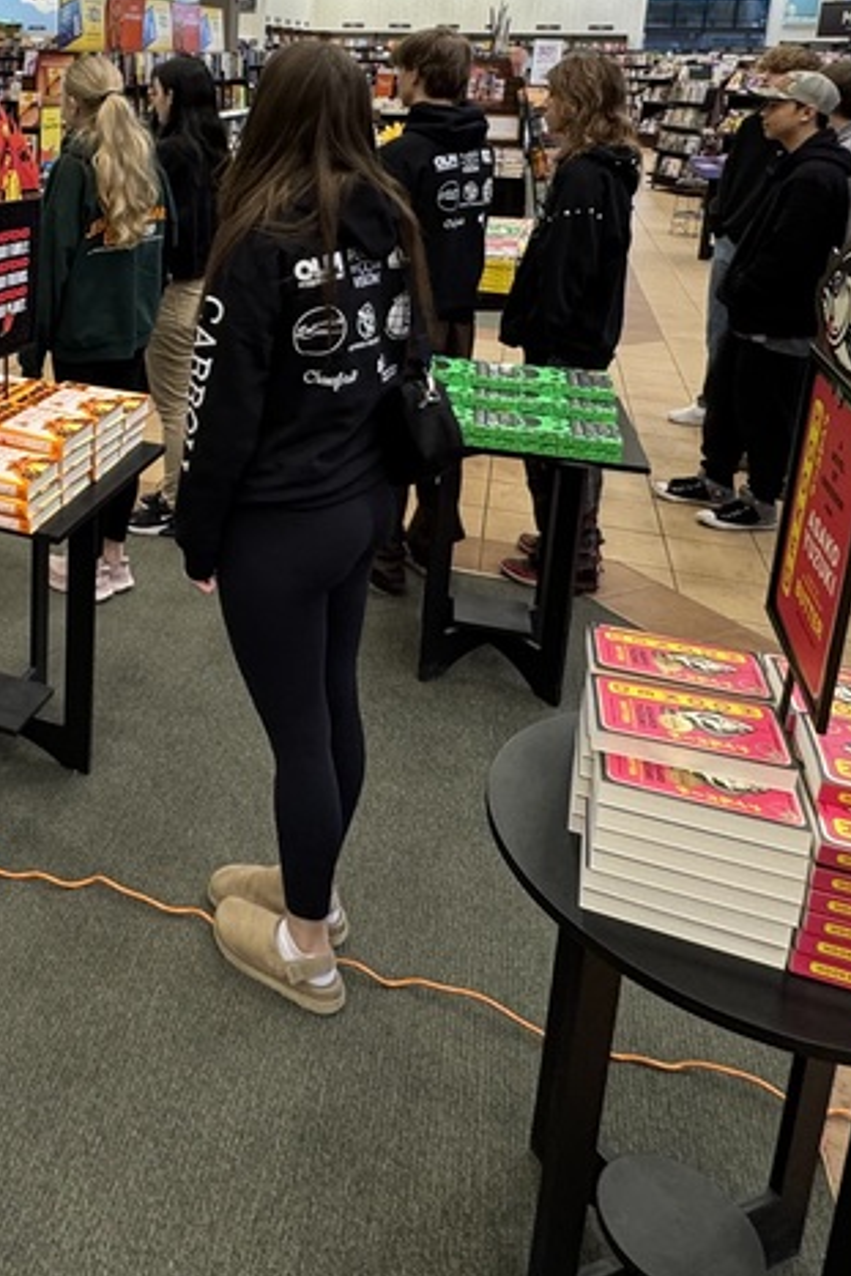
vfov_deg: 55.3
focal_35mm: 32
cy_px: 288
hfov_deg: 37.9
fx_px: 1134
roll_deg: -0.6
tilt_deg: -11.9
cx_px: 60
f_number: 2.2
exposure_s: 1/60
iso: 200
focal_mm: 2.22
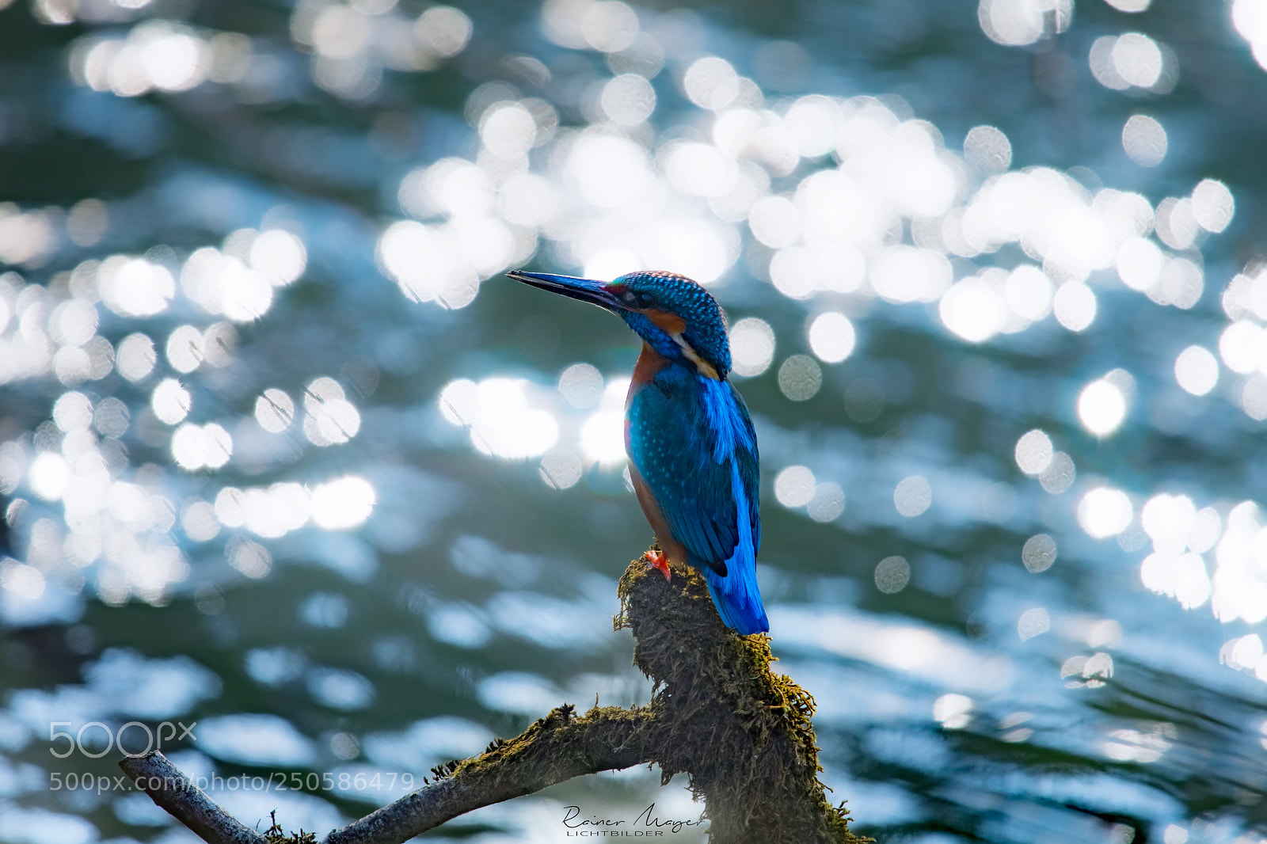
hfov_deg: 4.6
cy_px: 422
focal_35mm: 450
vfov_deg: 3.1
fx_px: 15833
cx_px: 634
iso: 100
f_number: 4
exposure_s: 1/640
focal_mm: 300
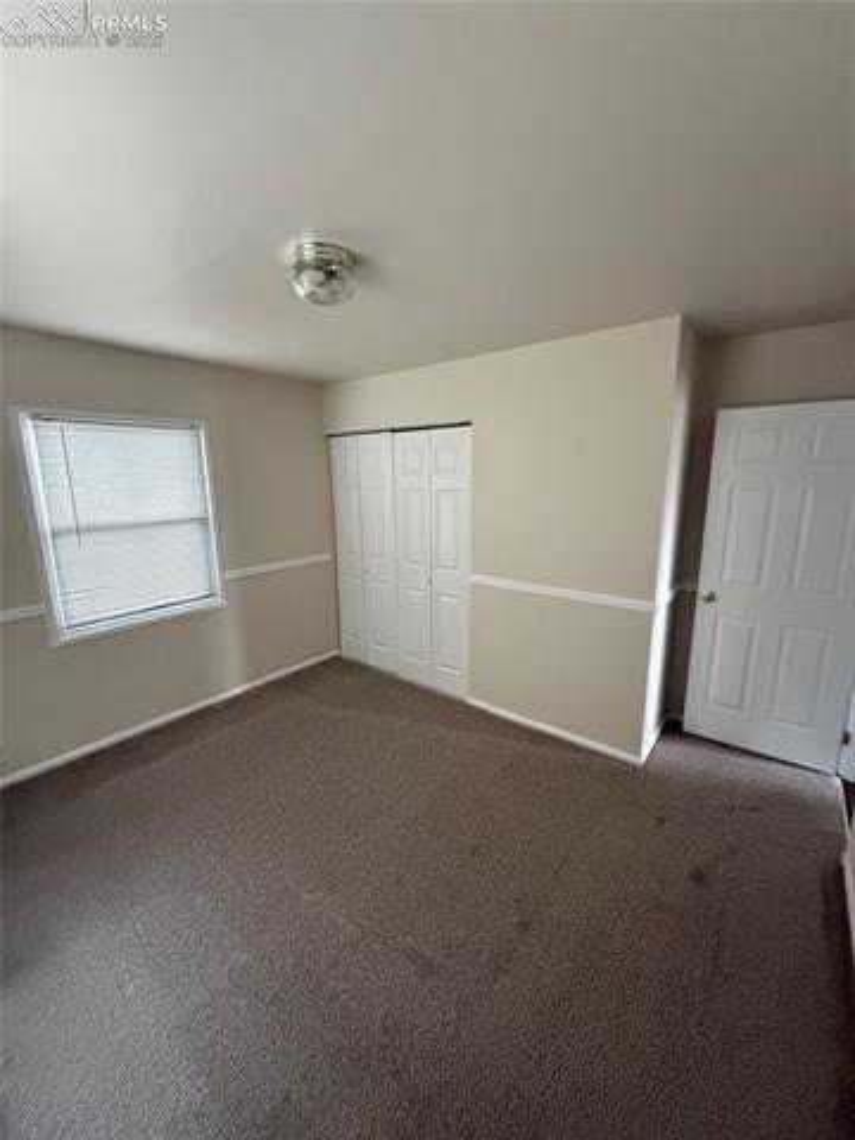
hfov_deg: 85.7
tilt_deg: -12.0
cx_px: 428
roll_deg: +0.2
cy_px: 570
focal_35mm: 14
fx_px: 461
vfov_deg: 102.1
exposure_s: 1/60
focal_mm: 2.22
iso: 1000
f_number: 2.2
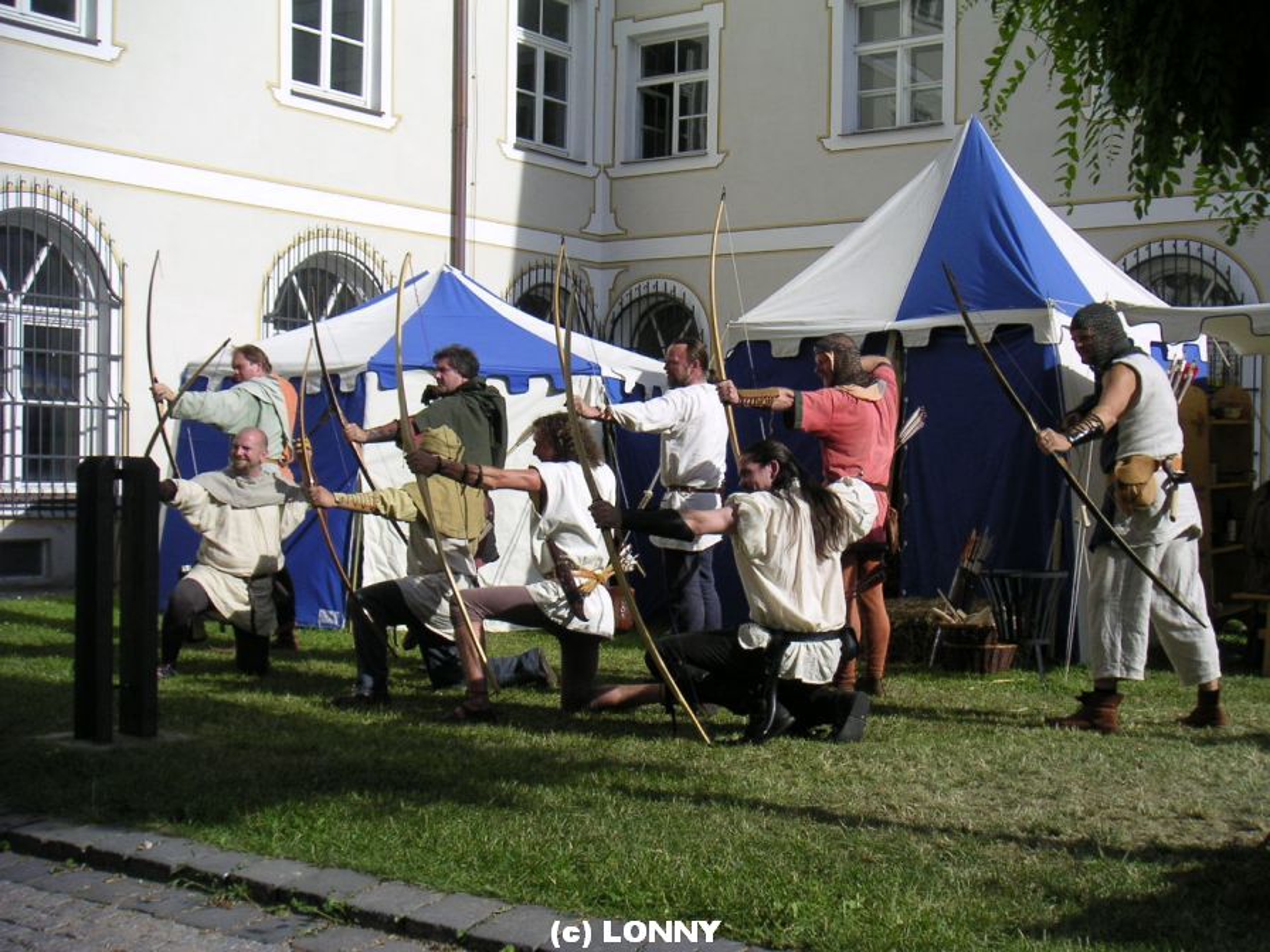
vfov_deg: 32.9
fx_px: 1614
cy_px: 476
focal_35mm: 44
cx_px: 635
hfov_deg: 42.9
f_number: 6.7
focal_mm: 6.9
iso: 50
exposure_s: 1/180
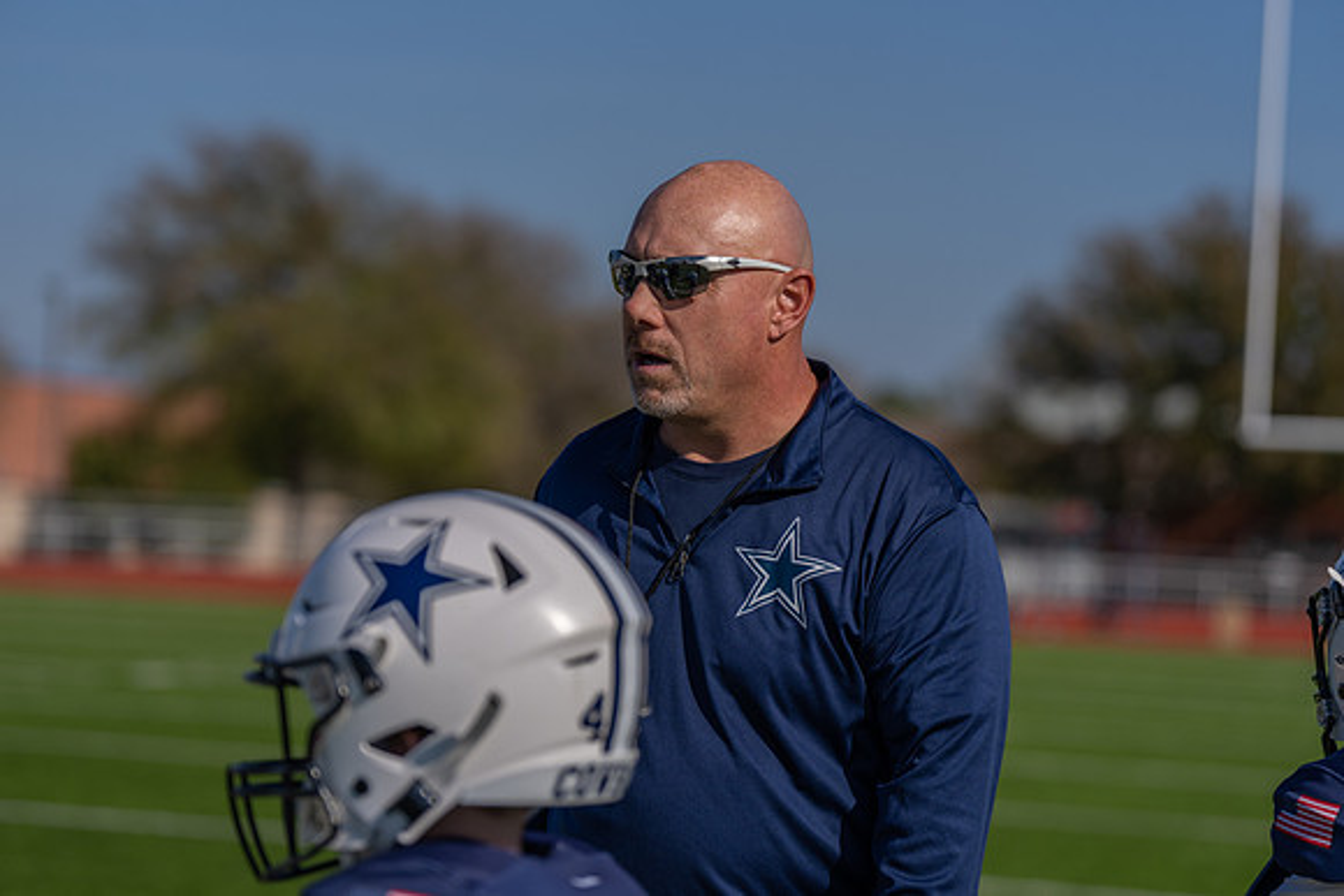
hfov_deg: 18.1
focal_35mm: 113
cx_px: 672
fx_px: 4219
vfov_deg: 12.1
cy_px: 448
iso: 160
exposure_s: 1/5000
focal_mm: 113
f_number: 3.2
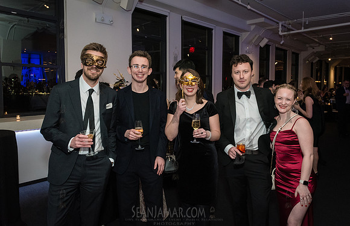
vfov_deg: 47.9
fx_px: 254
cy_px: 101
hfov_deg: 69.2
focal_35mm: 26
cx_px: 182
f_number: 4.5
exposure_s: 1/160
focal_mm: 24
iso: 5000
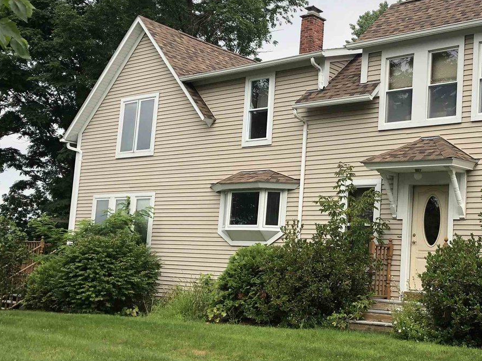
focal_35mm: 50
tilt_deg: +7.4
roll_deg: -3.2
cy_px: 186
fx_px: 696
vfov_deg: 29.1
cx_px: 381
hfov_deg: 36.9
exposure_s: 1/378
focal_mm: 3.99
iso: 20
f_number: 1.8
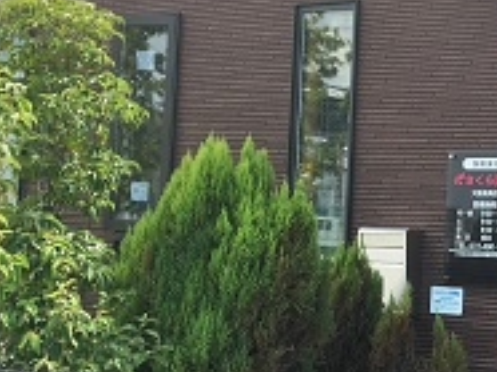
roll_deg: -2.7
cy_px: 185
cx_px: 623
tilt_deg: +1.6
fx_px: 1075
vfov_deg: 19.6
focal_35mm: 75
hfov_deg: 23.4
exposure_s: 1/322
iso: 25
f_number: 2.2
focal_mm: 4.15
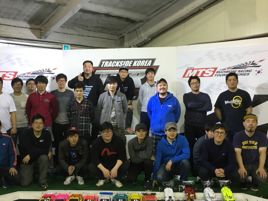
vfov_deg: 35.9
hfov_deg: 46.6
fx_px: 310
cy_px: 117
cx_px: 111
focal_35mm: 40
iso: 64
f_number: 2.2
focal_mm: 4.15
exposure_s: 1/30
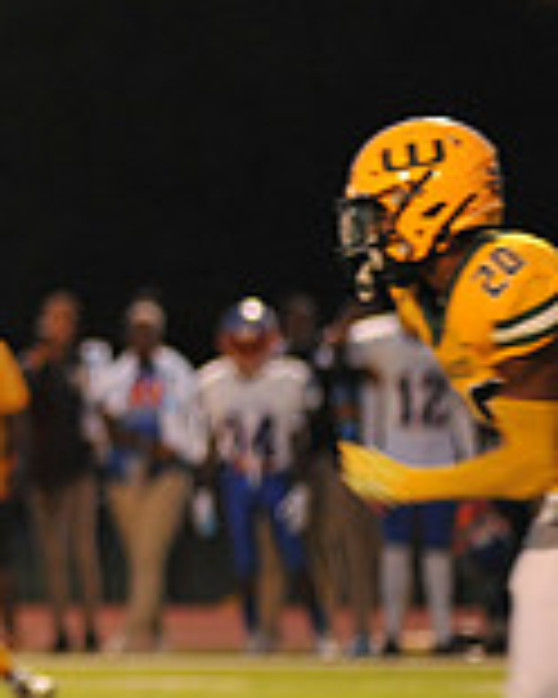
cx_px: -549
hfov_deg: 2.6
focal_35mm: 596
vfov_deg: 3.2
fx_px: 12303
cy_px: 347
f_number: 2.8
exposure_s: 1/250
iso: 1600
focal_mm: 170
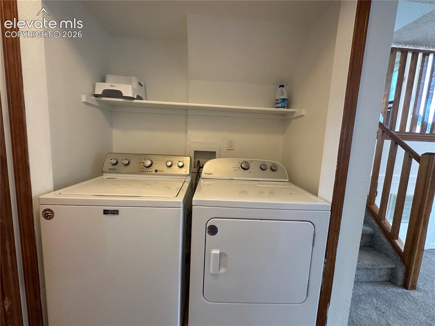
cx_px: 218
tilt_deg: -5.6
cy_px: 163
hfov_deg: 102.1
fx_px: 176
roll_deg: -2.9
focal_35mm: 14
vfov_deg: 85.6
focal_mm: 2.22
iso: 250
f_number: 2.2
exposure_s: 1/60
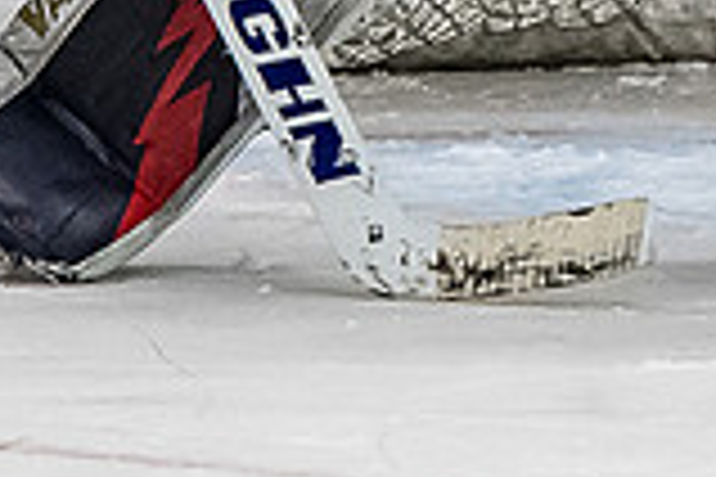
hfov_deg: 1.2
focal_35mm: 1739
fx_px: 34584
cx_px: 679
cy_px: -389
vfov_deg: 0.8
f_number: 3.2
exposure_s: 1/800
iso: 2000
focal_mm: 165
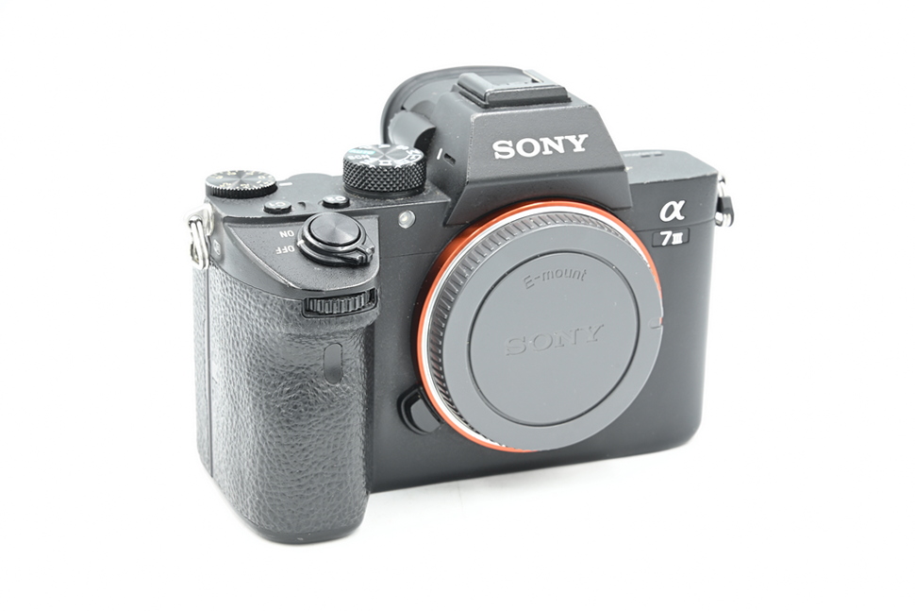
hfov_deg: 27.0
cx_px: 458
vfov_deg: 18.2
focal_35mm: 75
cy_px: 306
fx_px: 1906
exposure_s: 1/8
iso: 200
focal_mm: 75
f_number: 14
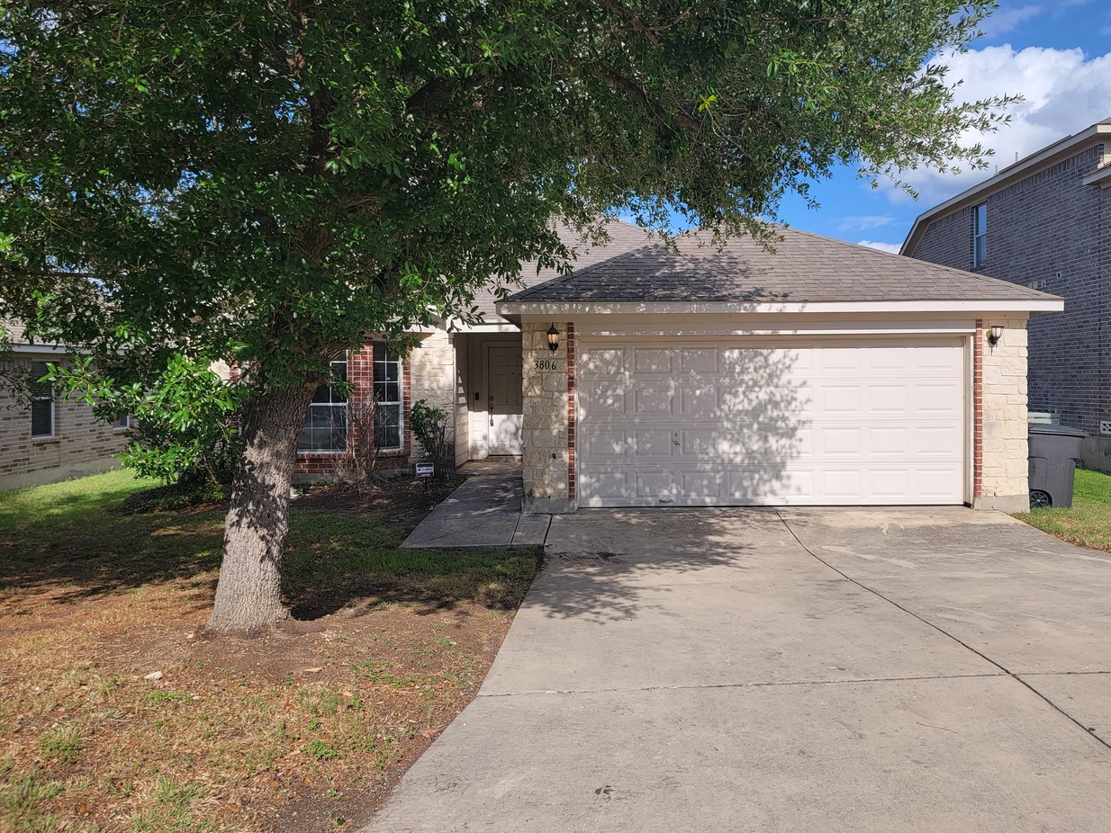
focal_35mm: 28
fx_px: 899
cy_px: 381
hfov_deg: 63.3
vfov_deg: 49.7
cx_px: 605
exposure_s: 1/942
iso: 16
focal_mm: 6.7
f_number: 1.8
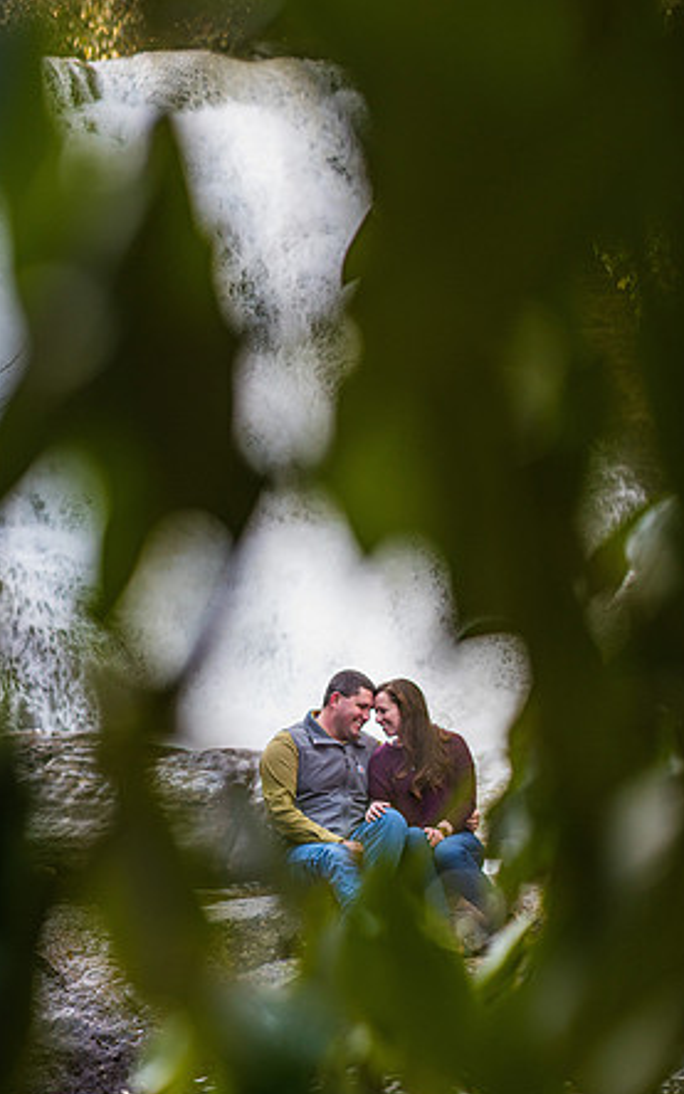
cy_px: 553
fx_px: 2624
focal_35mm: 88
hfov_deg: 14.9
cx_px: 341
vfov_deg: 23.5
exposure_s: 1/320
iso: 800
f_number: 2.8
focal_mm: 85
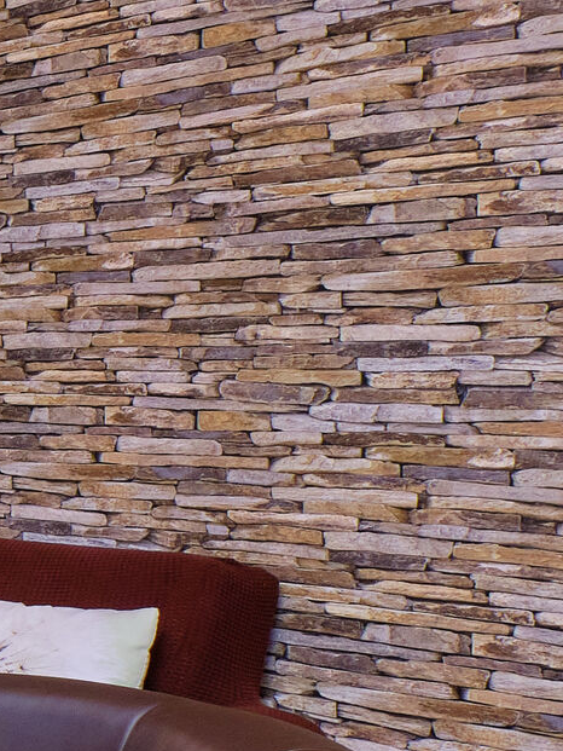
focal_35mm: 65
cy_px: 394
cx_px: -858
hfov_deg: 13.9
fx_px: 1409
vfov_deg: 29.8
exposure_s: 1/30
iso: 320
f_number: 9
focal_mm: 10
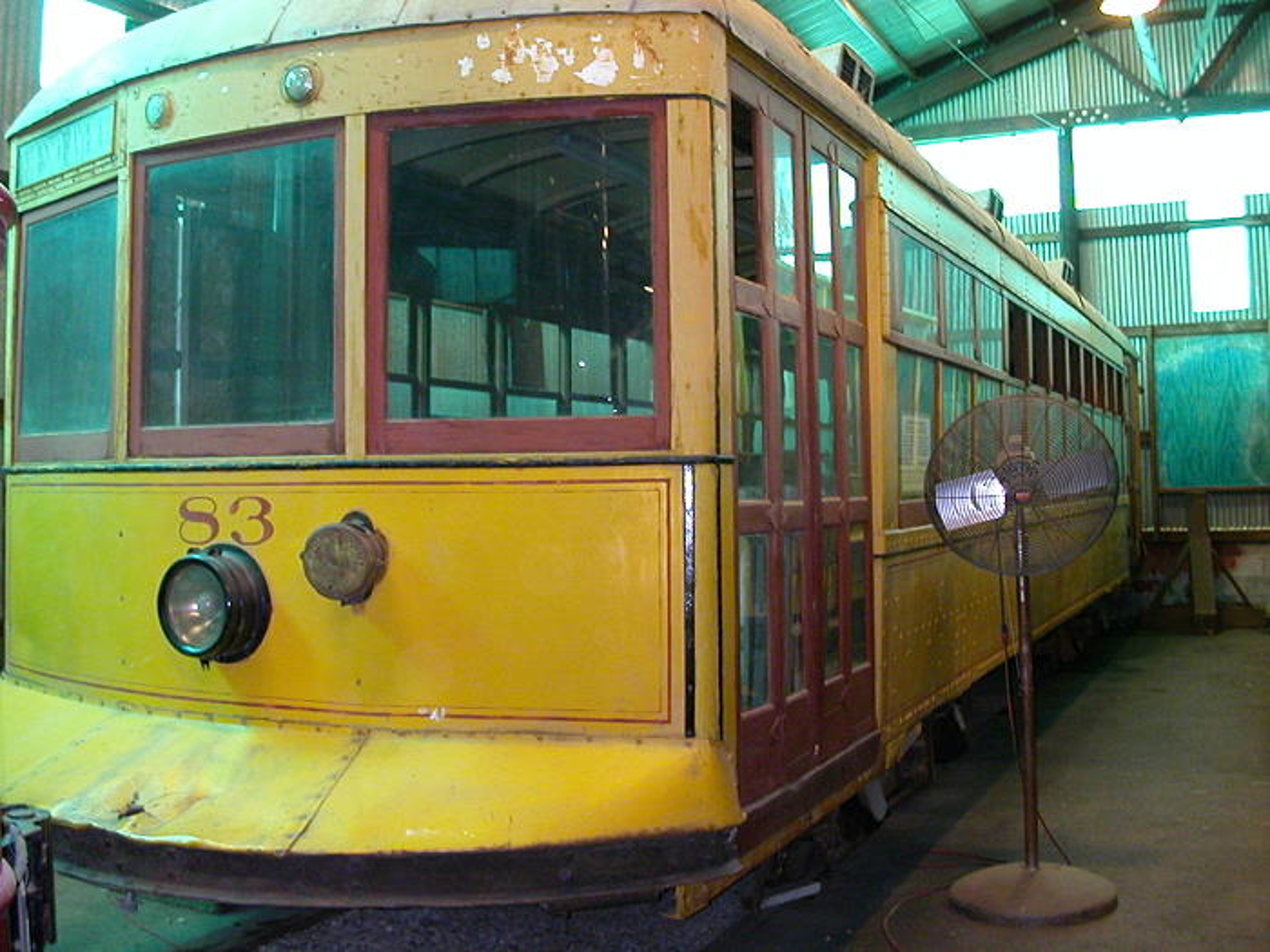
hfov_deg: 50.1
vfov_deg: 38.7
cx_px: 635
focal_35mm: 37
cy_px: 476
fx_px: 1357
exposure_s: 1/5
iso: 200
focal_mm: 5.6
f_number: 2.7
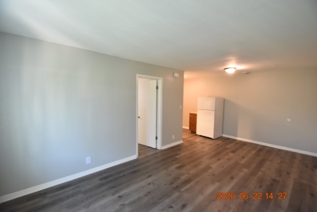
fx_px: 132
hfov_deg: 100.4
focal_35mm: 15
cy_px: 106
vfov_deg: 77.3
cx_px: 158
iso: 800
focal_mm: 10
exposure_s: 1/15
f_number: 3.5
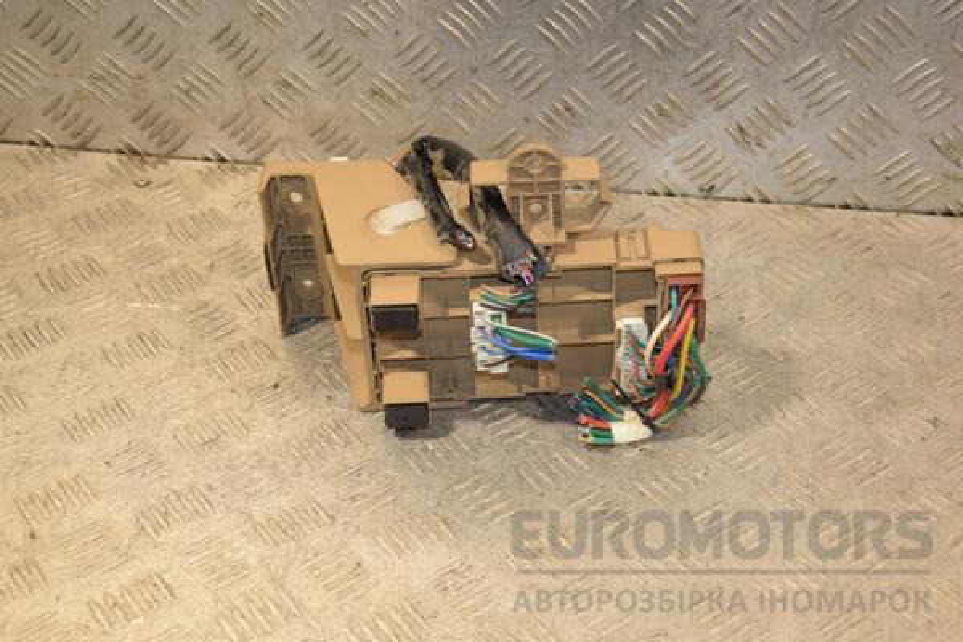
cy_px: 321
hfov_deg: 35.1
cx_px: 482
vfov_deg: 23.8
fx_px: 1525
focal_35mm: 57
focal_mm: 38
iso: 800
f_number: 5.6
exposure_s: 1/200
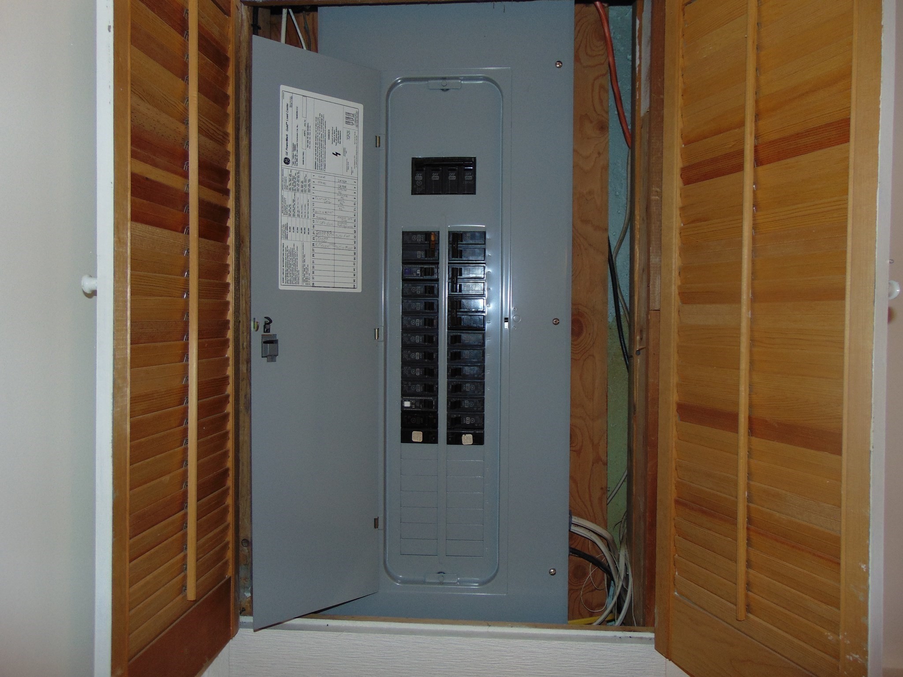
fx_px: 652
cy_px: 338
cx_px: 452
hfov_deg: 69.4
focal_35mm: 25
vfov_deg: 54.9
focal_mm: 4.5
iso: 80
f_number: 3
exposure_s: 1/30
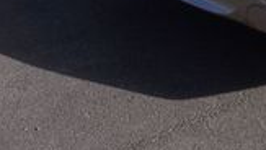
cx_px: 508
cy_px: -174
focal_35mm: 142
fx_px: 1003
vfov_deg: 8.1
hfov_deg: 13.3
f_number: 8
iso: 100
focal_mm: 23
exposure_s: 1/250
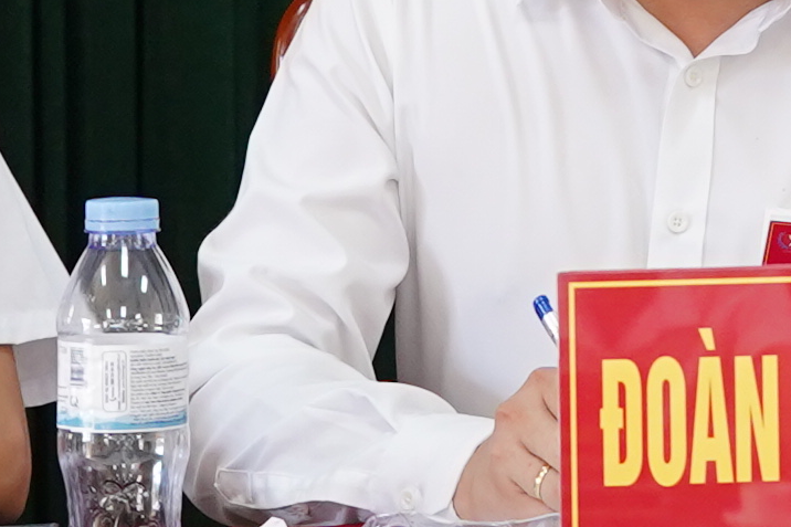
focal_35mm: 198
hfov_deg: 10.2
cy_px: -508
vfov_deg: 6.7
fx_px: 4349
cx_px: 931
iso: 1250
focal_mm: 24
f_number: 3.5
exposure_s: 1/125
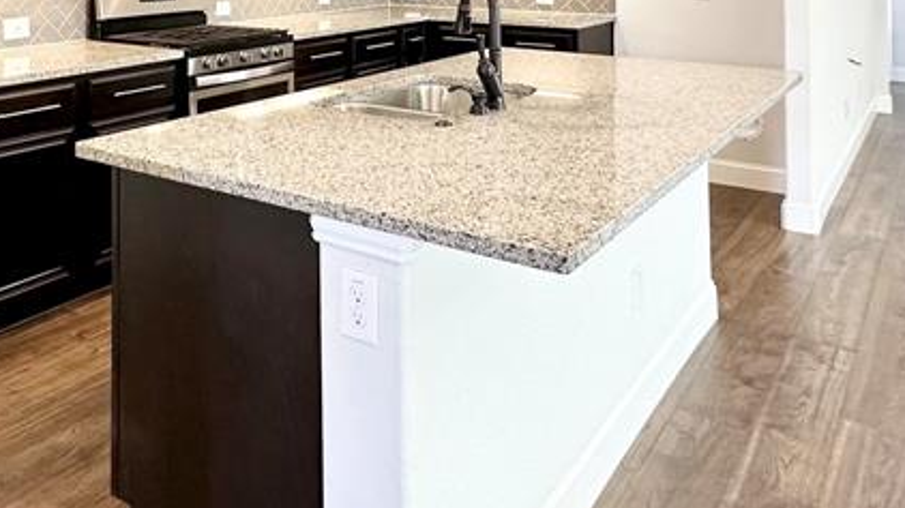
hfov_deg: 52.4
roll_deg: +0.1
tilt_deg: +0.1
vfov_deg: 28.5
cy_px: -75
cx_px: 264
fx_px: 888
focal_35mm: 37
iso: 250
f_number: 2.2
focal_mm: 2.22
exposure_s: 1/60
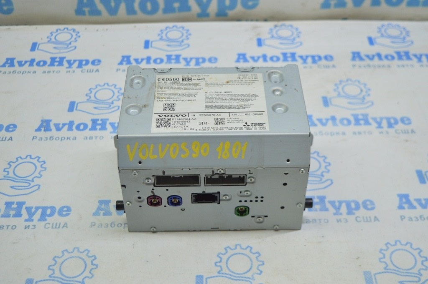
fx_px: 606
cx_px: 214
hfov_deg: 38.9
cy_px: 142
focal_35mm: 51
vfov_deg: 26.4
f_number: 4.5
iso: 400
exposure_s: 1/50
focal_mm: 34
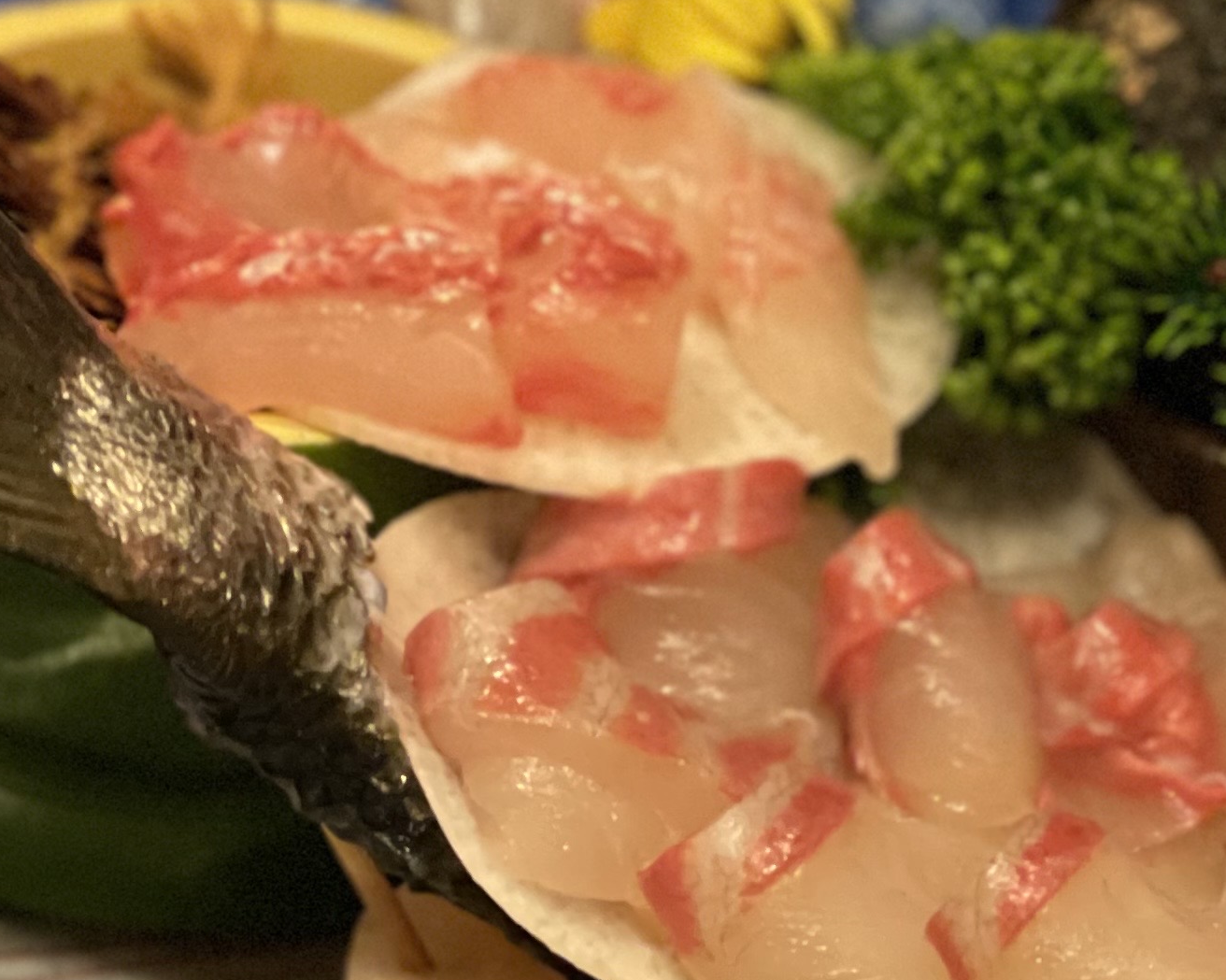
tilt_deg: -33.1
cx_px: 1490
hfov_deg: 12.1
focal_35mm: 156
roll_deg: +0.1
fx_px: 5659
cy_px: 381
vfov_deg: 9.9
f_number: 2
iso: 500
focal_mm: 6
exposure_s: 1/24
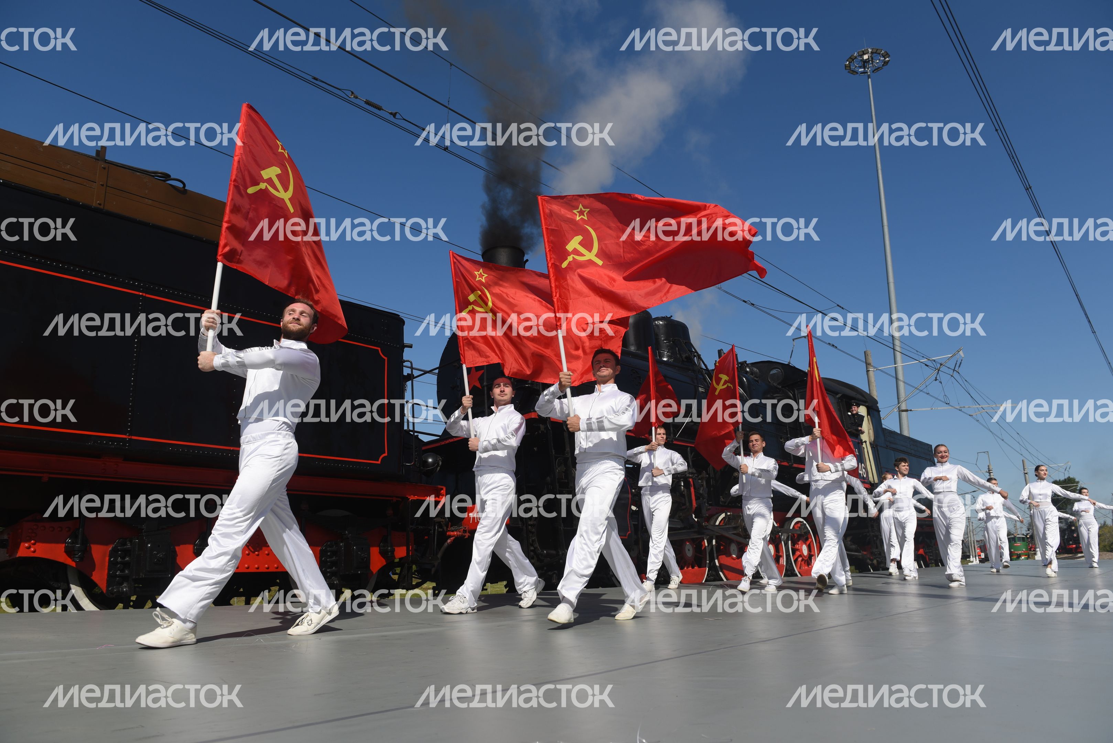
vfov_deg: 53.2
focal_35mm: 24
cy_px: 372
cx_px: 556
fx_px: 742
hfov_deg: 73.7
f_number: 5.6
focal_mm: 24
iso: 80
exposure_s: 1/640
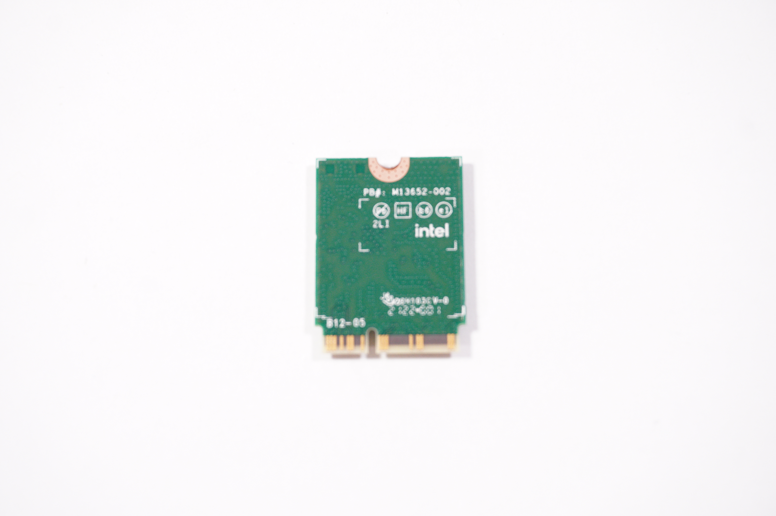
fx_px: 1260
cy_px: 258
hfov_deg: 34.2
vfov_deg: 23.1
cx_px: 388
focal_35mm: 58
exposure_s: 1/250
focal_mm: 39
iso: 1600
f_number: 6.3
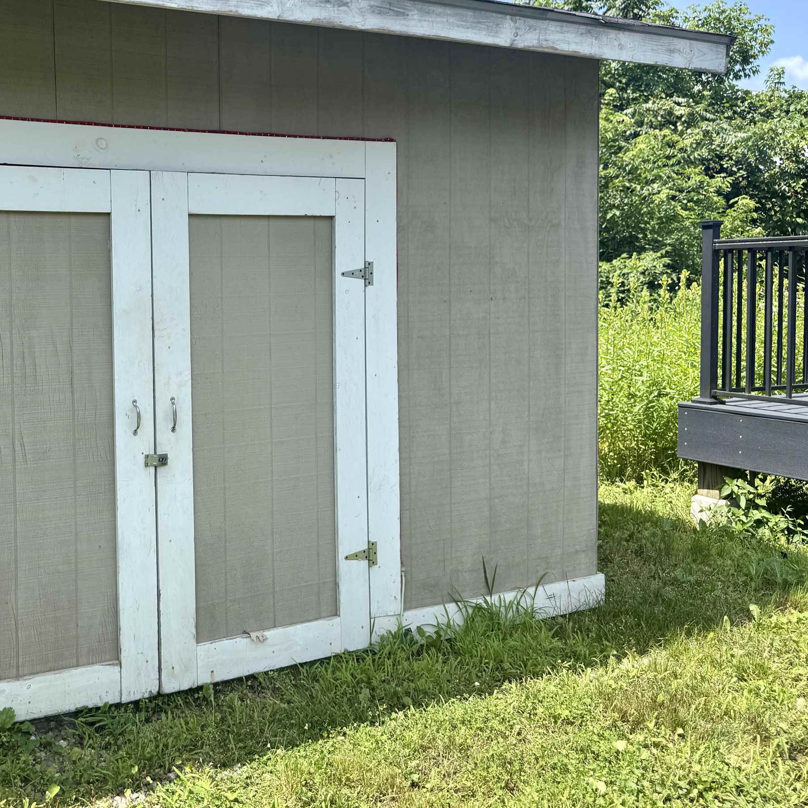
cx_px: 158
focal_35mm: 36
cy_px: 327
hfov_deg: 43.8
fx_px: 951
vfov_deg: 45.8
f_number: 1.78
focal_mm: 6.76
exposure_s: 1/2252
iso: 80
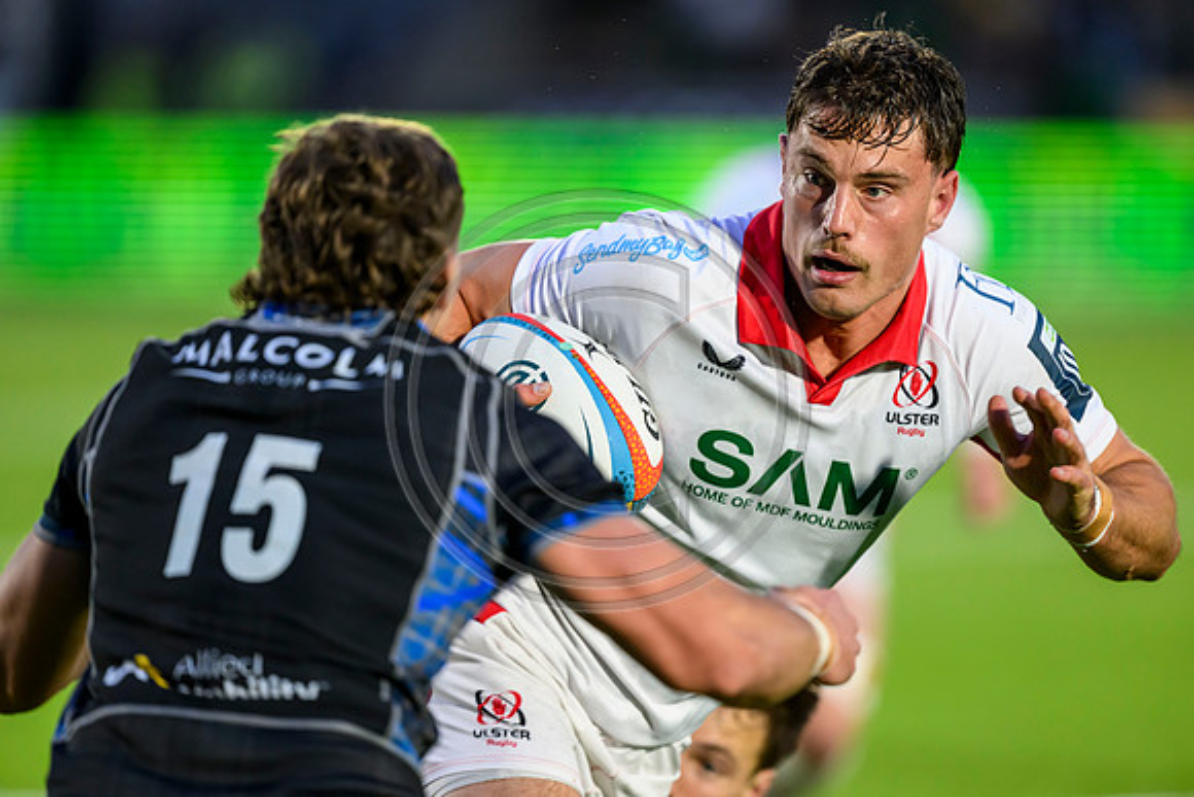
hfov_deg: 5.2
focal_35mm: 400
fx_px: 13269
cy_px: 398
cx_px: 597
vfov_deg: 3.4
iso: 4000
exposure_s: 1/1600
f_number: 3.2
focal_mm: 400
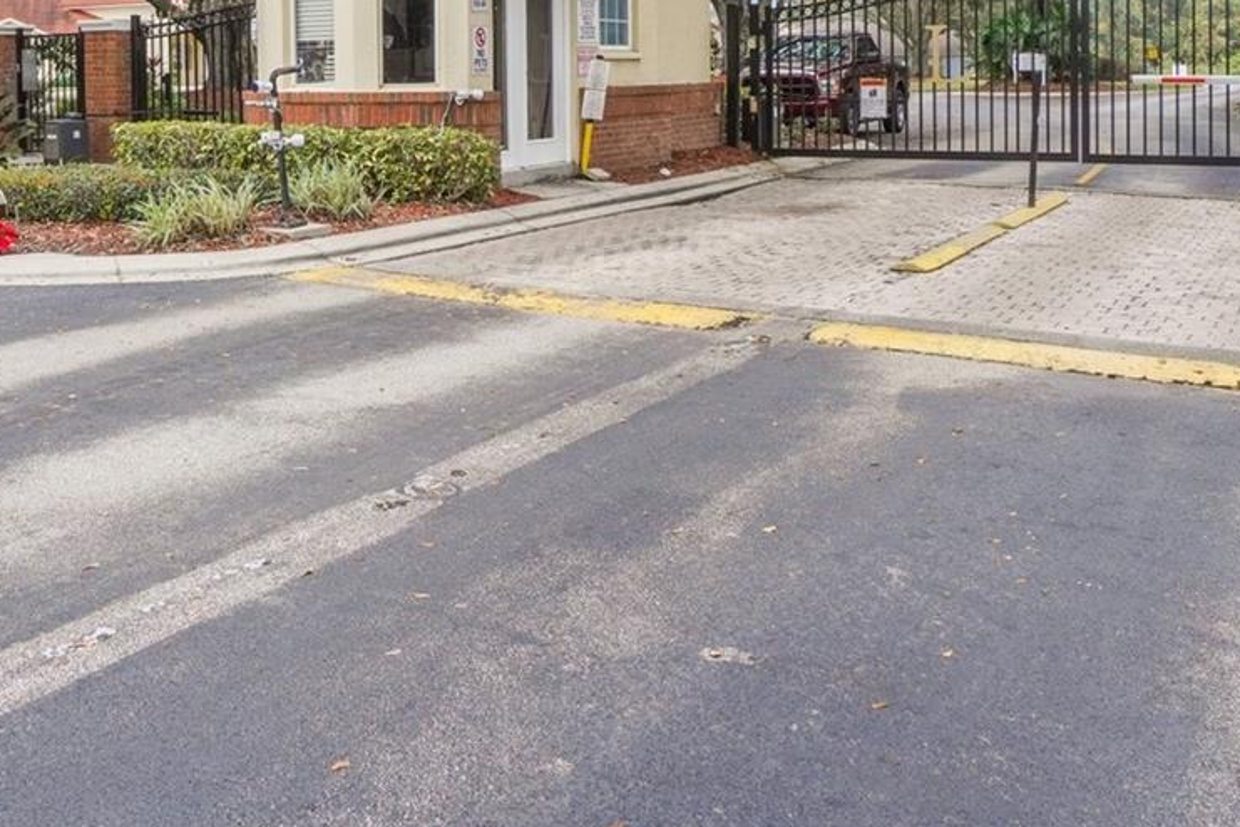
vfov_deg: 30.6
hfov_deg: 45.7
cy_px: 102
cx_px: 430
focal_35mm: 42
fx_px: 1449
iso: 400
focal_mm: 13
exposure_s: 1/80
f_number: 8
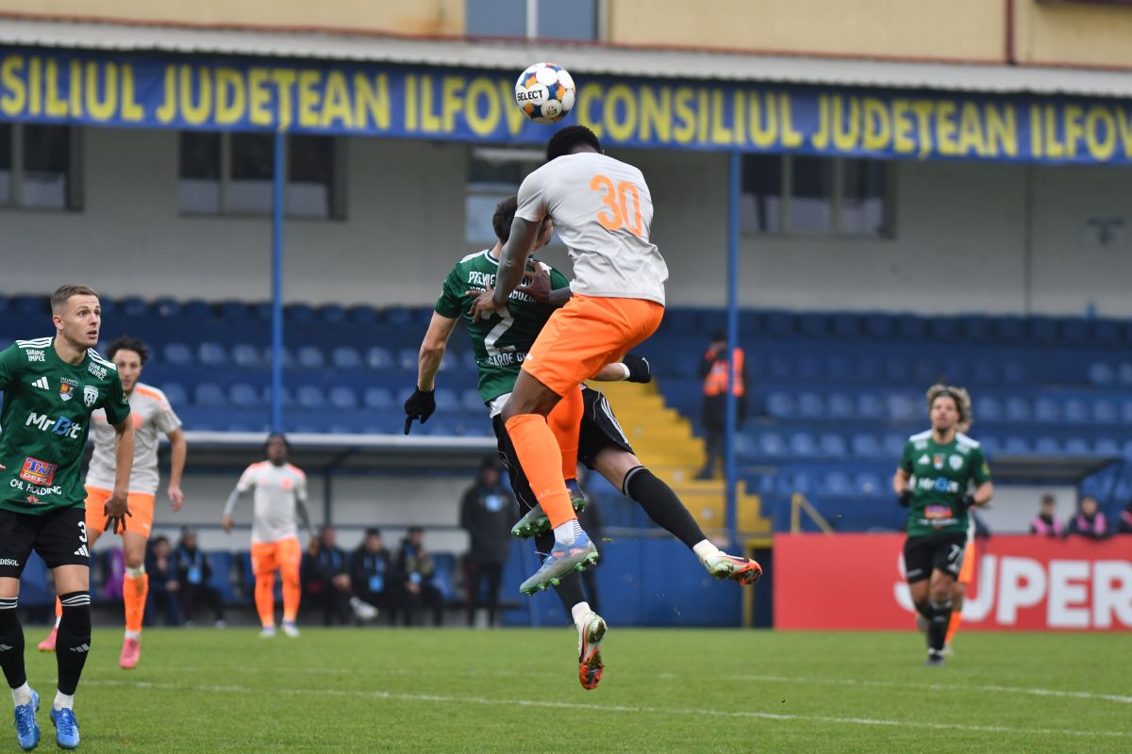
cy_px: 377
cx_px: 566
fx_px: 7546
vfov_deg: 5.7
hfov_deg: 8.6
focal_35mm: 240
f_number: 2.8
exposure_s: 1/1250
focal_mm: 160
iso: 800
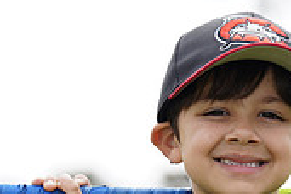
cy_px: 292
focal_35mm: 522
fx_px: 4219
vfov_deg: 2.6
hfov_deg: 3.9
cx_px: 259
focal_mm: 154
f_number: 5.6
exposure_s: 1/250
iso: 100
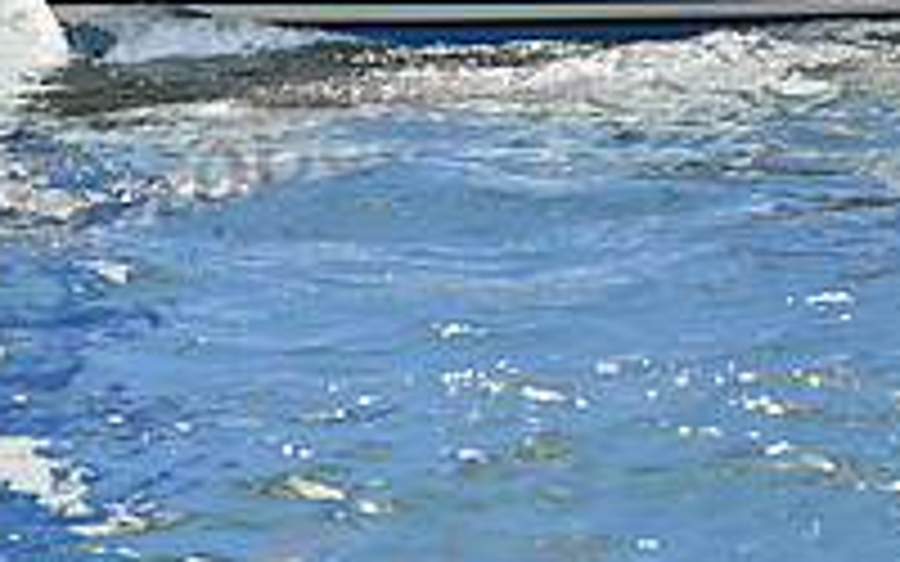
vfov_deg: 6.3
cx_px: 832
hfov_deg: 10.1
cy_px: -142
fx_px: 5077
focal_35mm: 207
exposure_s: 1/1600
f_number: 7.1
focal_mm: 70
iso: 320
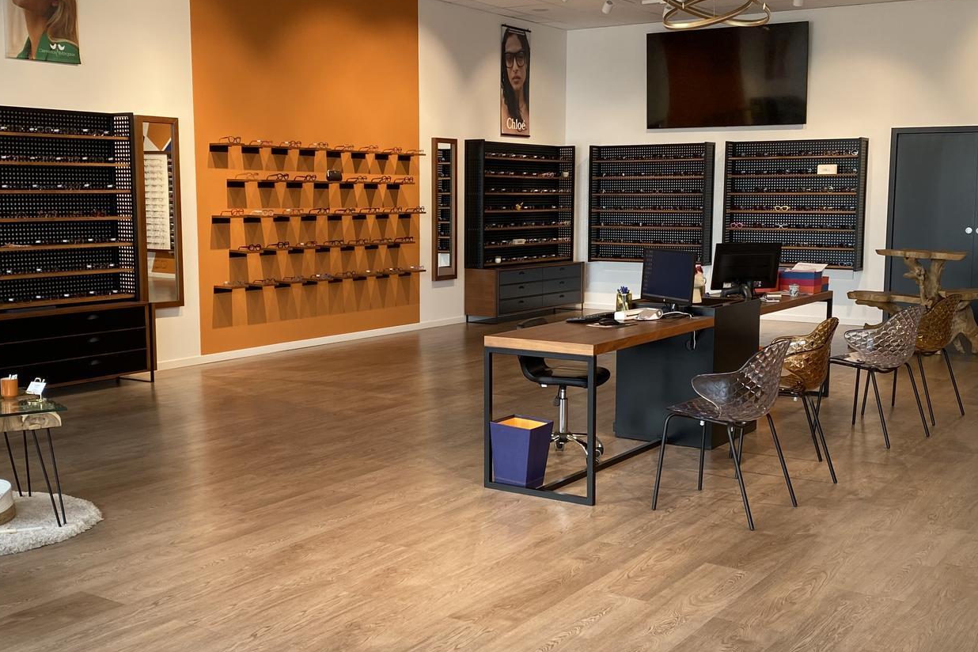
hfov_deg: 46.4
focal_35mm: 42
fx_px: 1141
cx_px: 498
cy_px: 344
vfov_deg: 31.9
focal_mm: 4.25
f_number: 1.8
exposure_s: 1/121
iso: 64
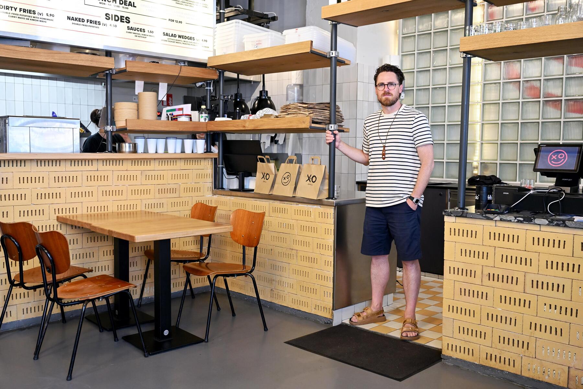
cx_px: 292
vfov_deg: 37.9
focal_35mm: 35
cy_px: 194
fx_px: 567
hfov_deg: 54.4
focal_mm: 35
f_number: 4
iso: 1600
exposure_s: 1/100
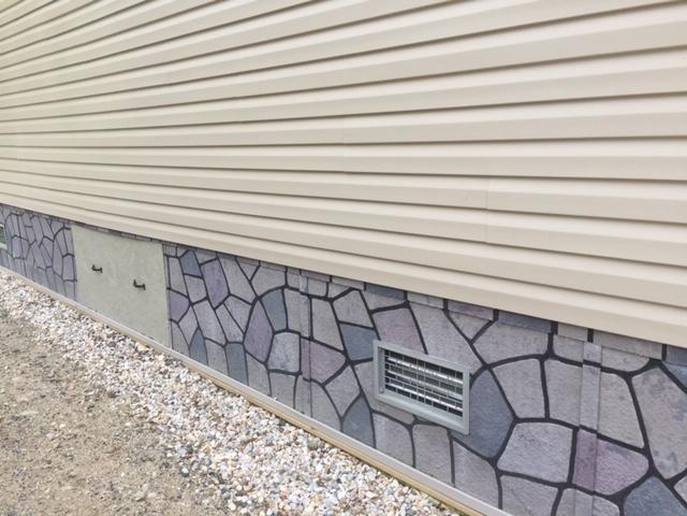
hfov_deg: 61.7
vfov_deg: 48.2
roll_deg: +0.4
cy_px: 258
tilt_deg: -11.3
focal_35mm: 29
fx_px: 576
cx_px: 344
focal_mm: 4.15
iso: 32
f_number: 2.2
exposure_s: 1/599
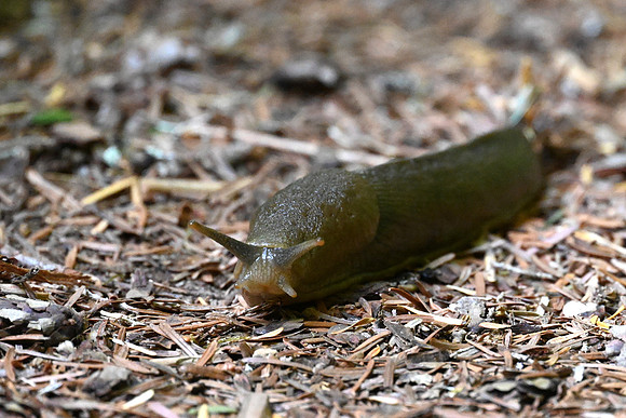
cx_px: 313
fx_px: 10435
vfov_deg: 2.3
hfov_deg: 3.4
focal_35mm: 600
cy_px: 209
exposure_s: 1/400
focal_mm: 600
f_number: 6.3
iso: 6400
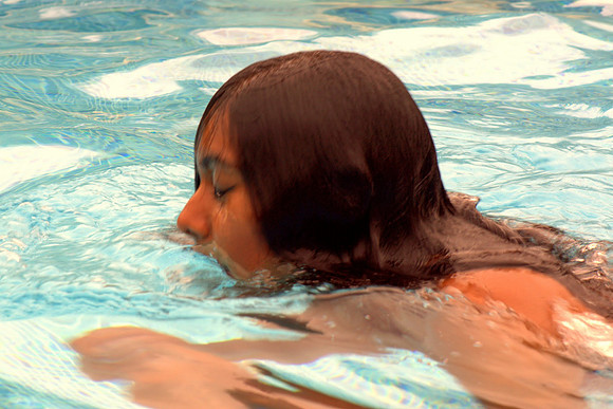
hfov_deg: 13.7
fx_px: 2555
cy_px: 204
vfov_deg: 9.2
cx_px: 306
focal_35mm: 150
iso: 100
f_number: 13
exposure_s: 1/80
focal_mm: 100
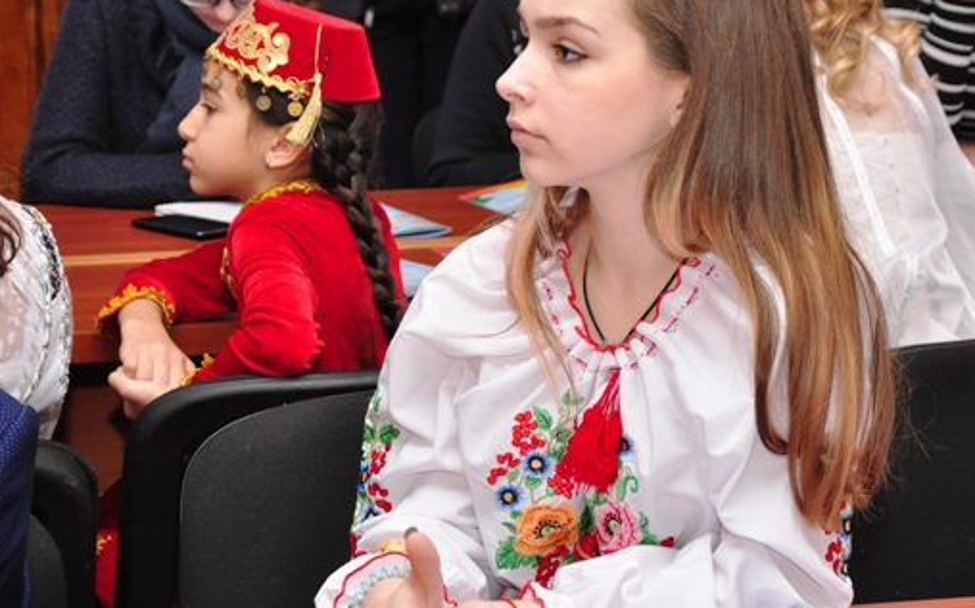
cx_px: 559
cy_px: 262
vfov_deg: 10.3
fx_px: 3373
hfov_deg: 16.4
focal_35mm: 127
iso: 800
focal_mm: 66
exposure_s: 1/60
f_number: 8
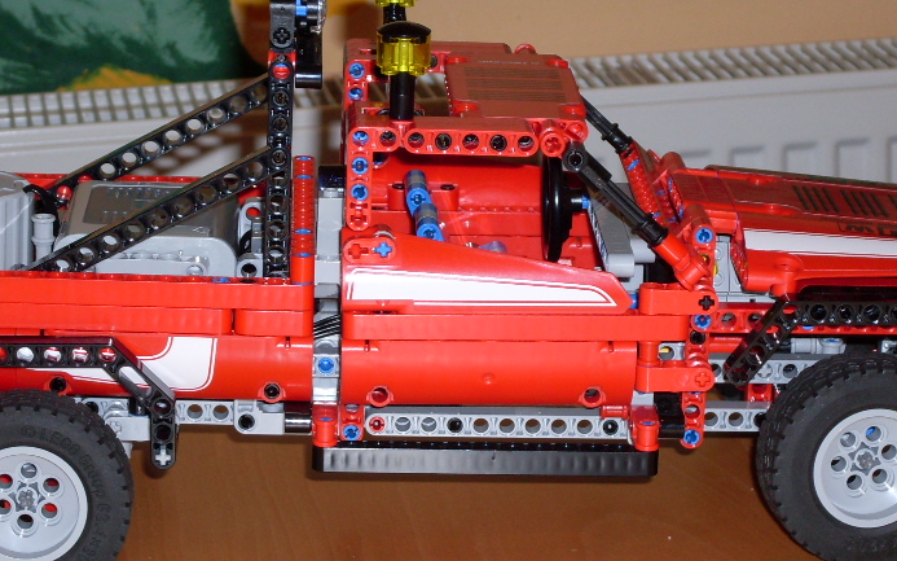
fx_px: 3520
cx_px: 444
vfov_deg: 9.1
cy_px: 267
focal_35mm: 144
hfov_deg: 14.5
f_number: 4.4
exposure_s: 1/60
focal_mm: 15.3
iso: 100
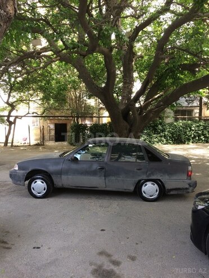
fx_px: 233
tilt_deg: -9.8
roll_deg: +2.4
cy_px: 139
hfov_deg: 48.2
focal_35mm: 29
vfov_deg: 61.7
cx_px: 104
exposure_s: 1/100
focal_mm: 4.15
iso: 64
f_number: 2.2
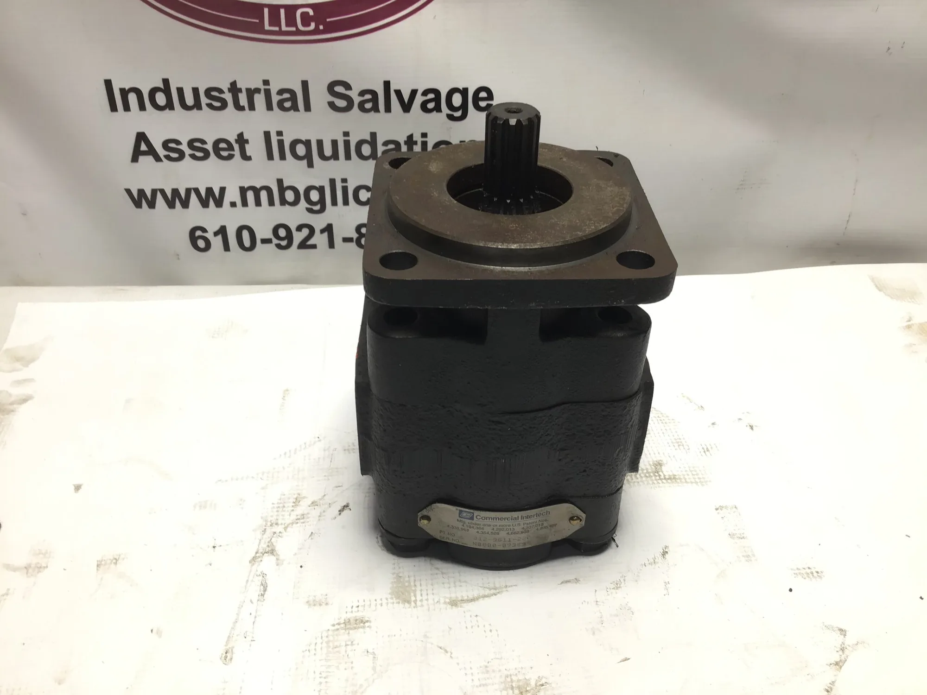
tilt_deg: -35.9
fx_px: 830
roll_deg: -3.1
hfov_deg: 58.4
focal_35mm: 31
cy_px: 348
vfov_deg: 45.4
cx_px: 464
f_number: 2.4
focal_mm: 3.3
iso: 25
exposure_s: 1/60
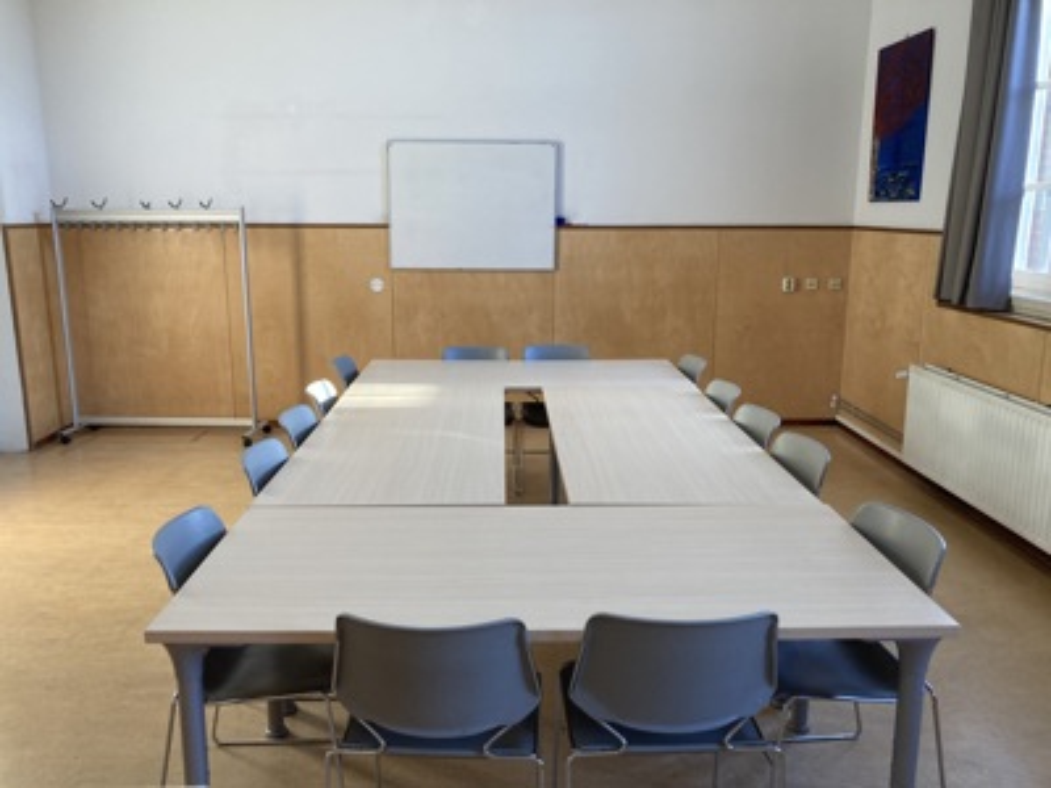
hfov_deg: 63.4
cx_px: 526
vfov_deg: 49.7
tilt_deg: -11.3
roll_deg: -0.1
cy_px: 394
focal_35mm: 28
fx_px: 850
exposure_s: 1/121
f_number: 1.8
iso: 64
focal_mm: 3.99
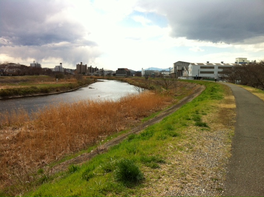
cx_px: 132
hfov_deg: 52.7
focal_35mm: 35
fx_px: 267
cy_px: 98
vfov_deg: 40.6
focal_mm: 3.85
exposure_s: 1/973
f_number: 2.8
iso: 80
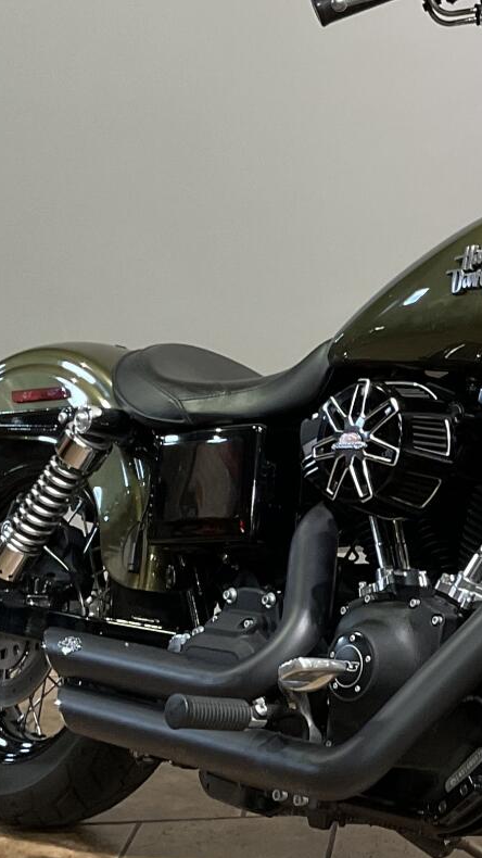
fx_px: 1819
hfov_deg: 14.5
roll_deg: +1.2
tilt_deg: -10.3
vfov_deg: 26.5
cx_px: 622
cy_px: 484
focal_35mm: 80
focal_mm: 3
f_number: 1.8
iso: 64
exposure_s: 1/60
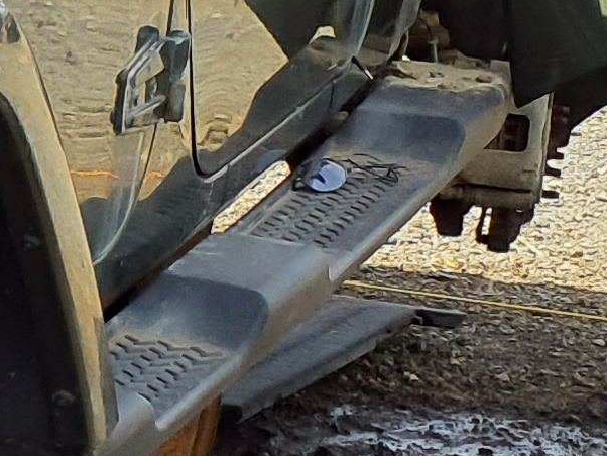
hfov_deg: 9.3
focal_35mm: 185
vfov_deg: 8.0
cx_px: -953
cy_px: -43
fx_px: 3245
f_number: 1.9
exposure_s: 1/1032
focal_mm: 3.58
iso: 40
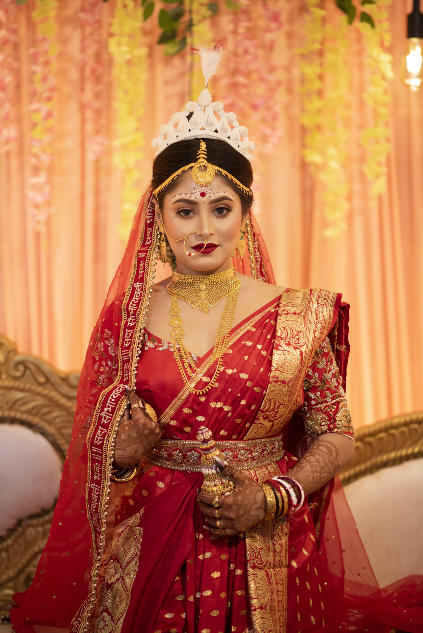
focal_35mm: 85
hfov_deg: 16.1
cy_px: 316
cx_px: 212
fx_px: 1497
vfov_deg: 23.9
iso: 250
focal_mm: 85
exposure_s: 1/250
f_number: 1.8
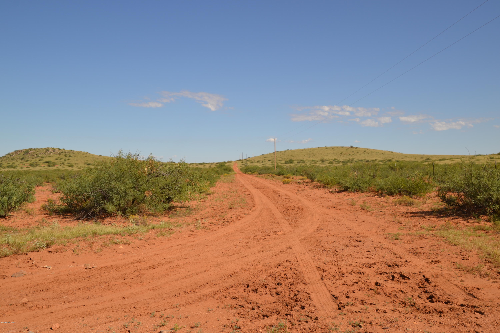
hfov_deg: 55.1
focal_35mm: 34
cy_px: 166
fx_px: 479
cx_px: 250
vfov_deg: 38.4
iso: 100
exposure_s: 1/250
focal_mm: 23
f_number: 8
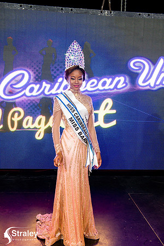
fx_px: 260
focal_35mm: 38
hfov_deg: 35.1
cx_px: 82
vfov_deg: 50.7
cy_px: 123
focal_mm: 38
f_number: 5
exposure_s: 1/160
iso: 4000
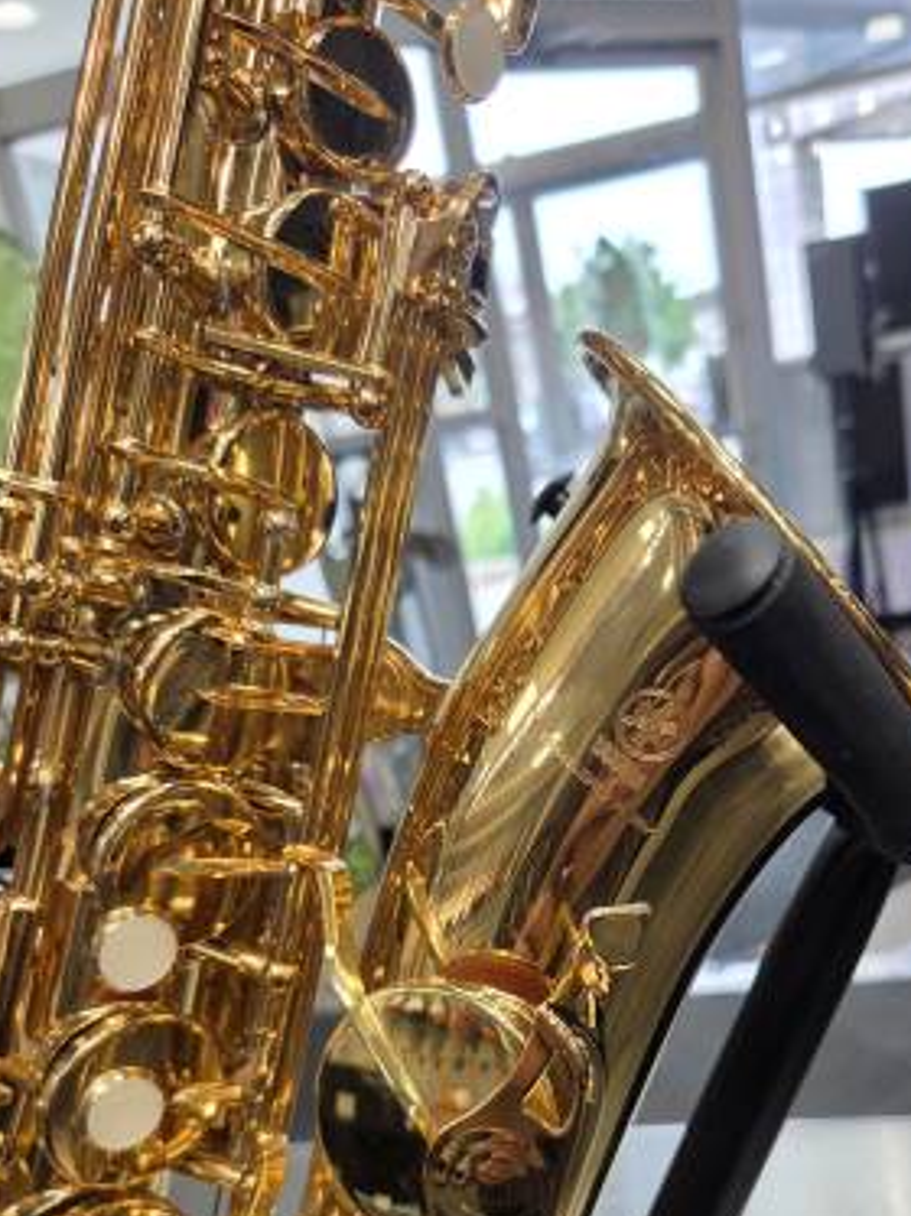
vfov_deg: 55.4
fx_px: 1124
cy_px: 832
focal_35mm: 32
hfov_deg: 43.9
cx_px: 553
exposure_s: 1/120
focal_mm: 5.4
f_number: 1.8
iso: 40
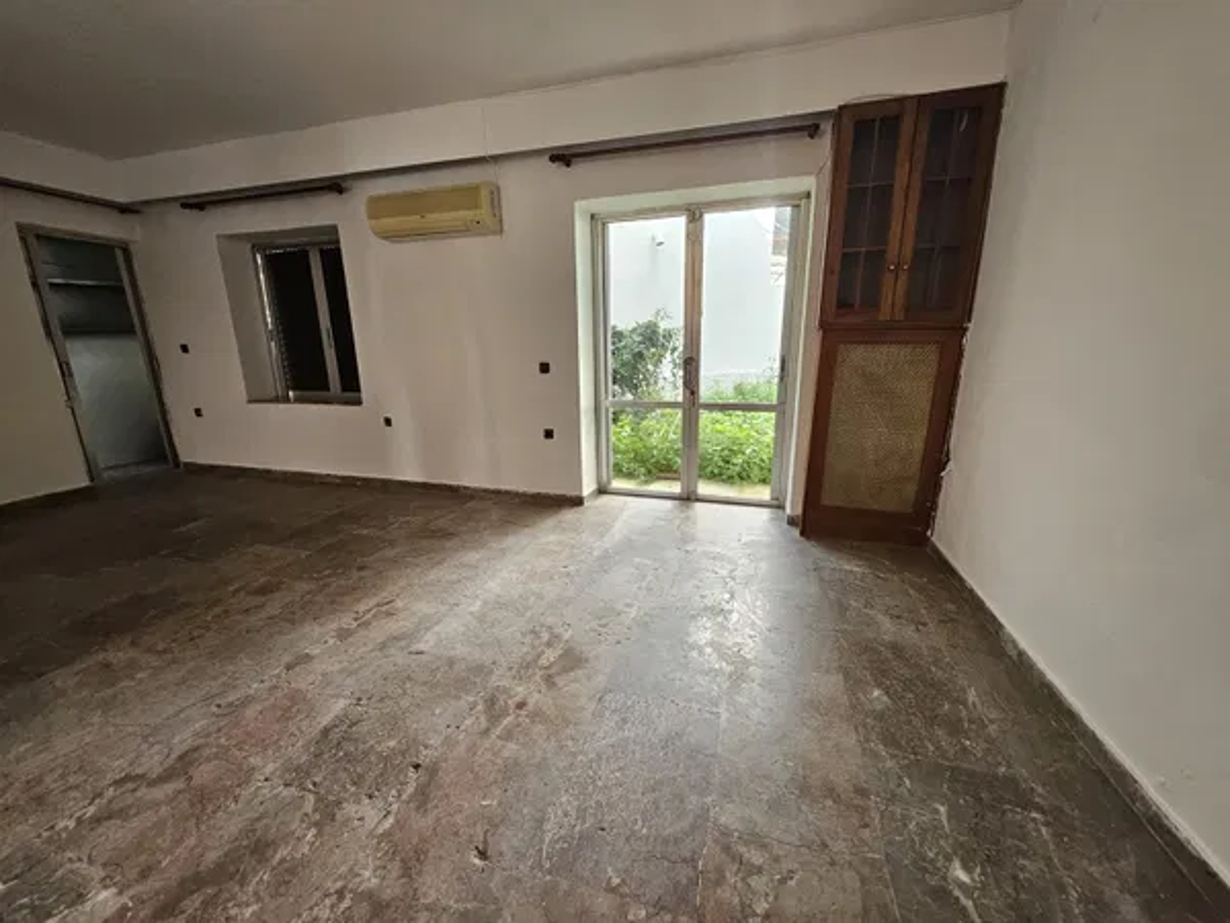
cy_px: 462
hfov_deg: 106.2
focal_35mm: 13
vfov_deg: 89.9
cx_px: 615
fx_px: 462
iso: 100
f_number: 2.2
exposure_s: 1/50
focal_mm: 1.74
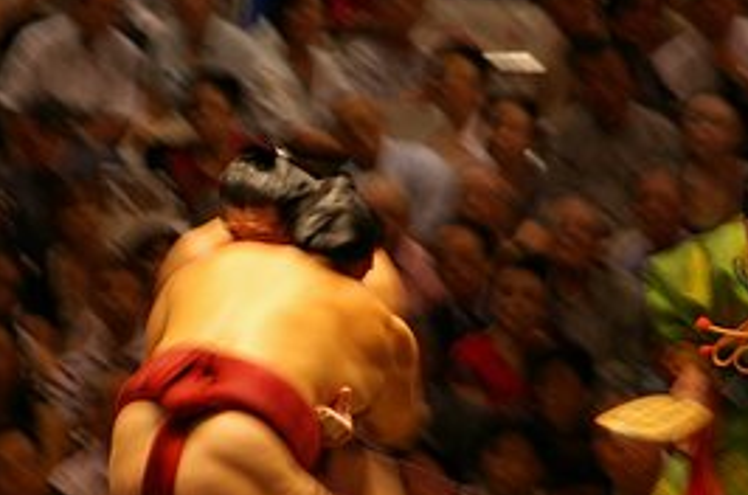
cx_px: 264
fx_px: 11981
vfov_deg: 2.4
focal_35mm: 578
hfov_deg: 3.6
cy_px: 343
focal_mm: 200
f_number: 5.6
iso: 200
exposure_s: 1/20
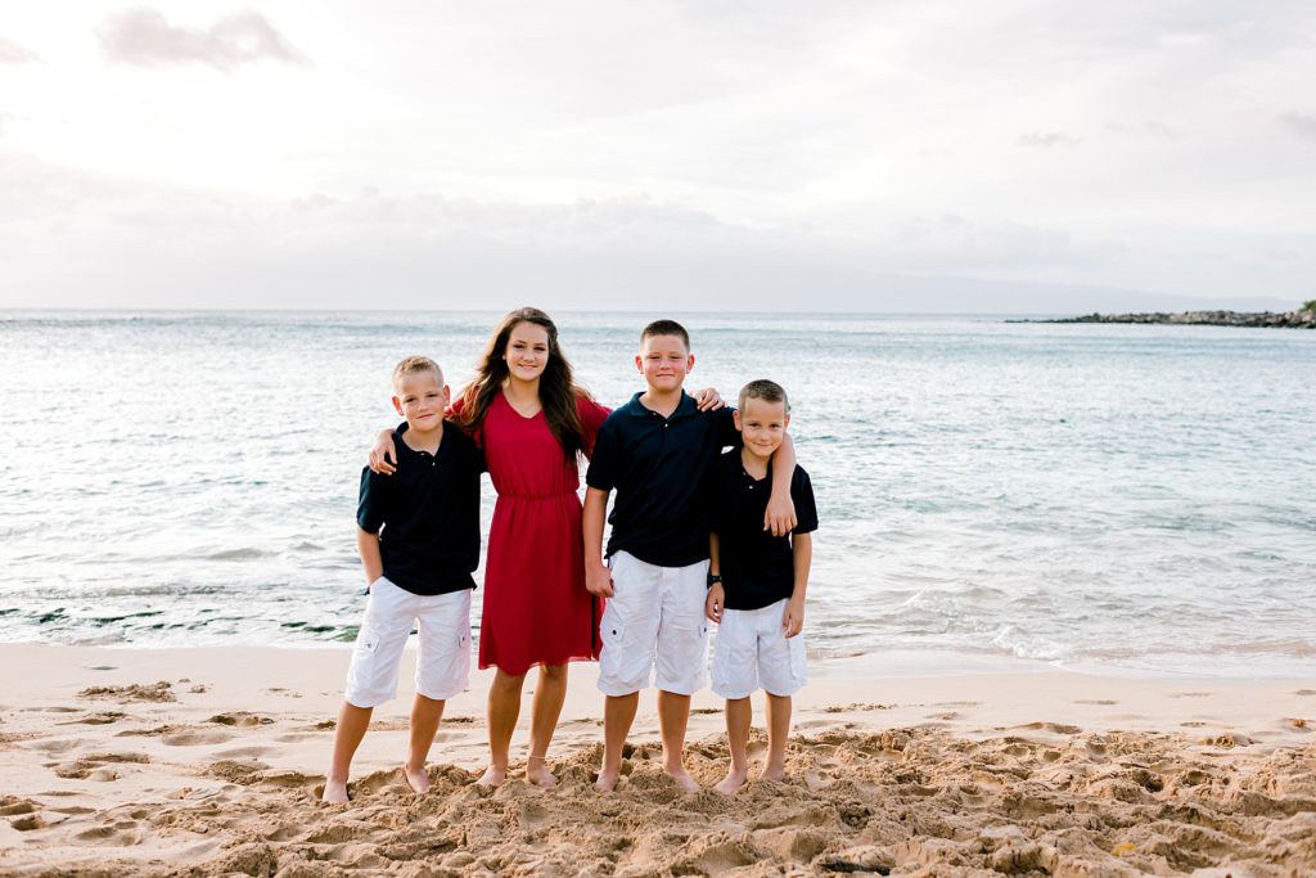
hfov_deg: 54.4
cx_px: 658
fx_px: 1280
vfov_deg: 37.9
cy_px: 439
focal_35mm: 35
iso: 250
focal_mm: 35
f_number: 2.8
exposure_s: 1/1000
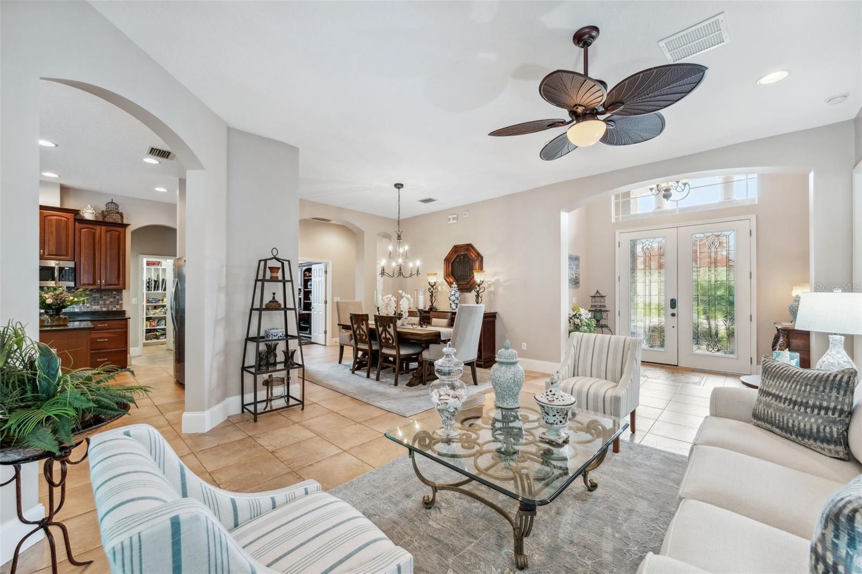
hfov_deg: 104.3
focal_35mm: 14
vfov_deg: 81.2
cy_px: 287
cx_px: 431
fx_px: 335
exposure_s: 1/5
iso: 320
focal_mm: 14
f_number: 7.1
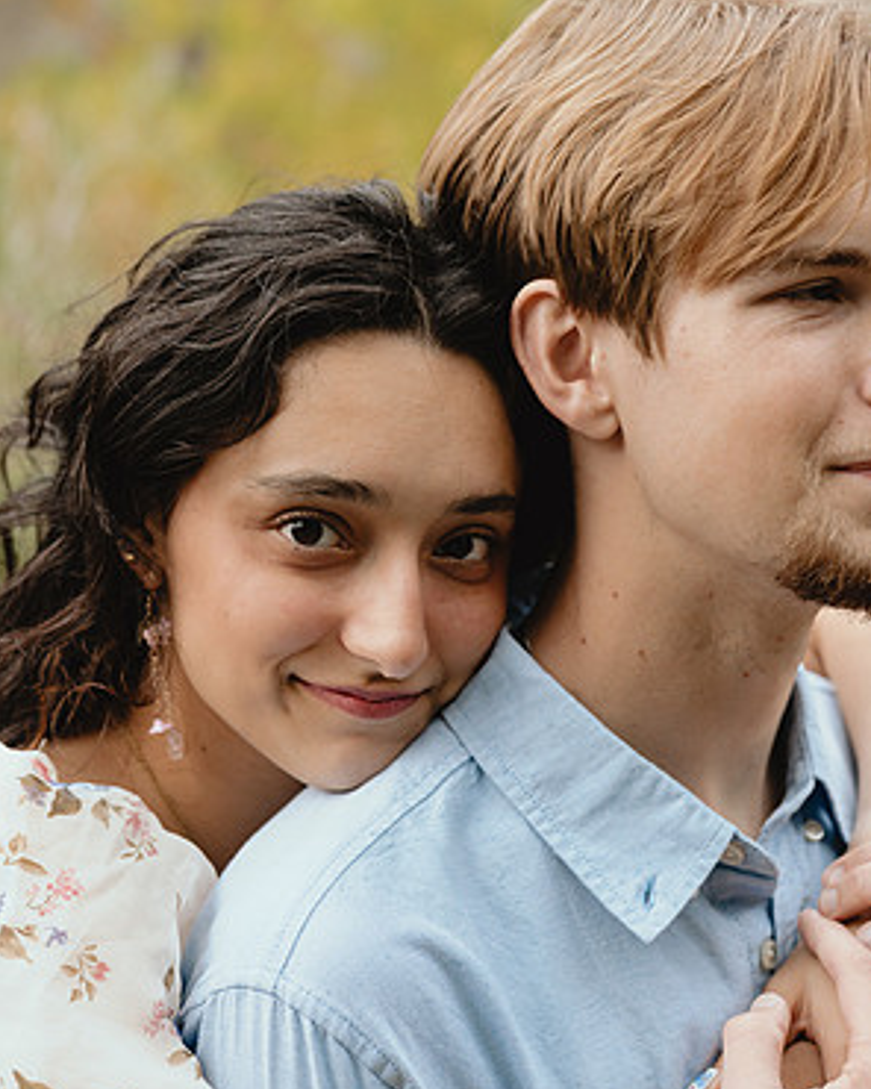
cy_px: 539
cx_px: 438
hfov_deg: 15.9
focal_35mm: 97
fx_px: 3126
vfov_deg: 19.8
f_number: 4.5
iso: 800
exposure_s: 1/250
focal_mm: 85
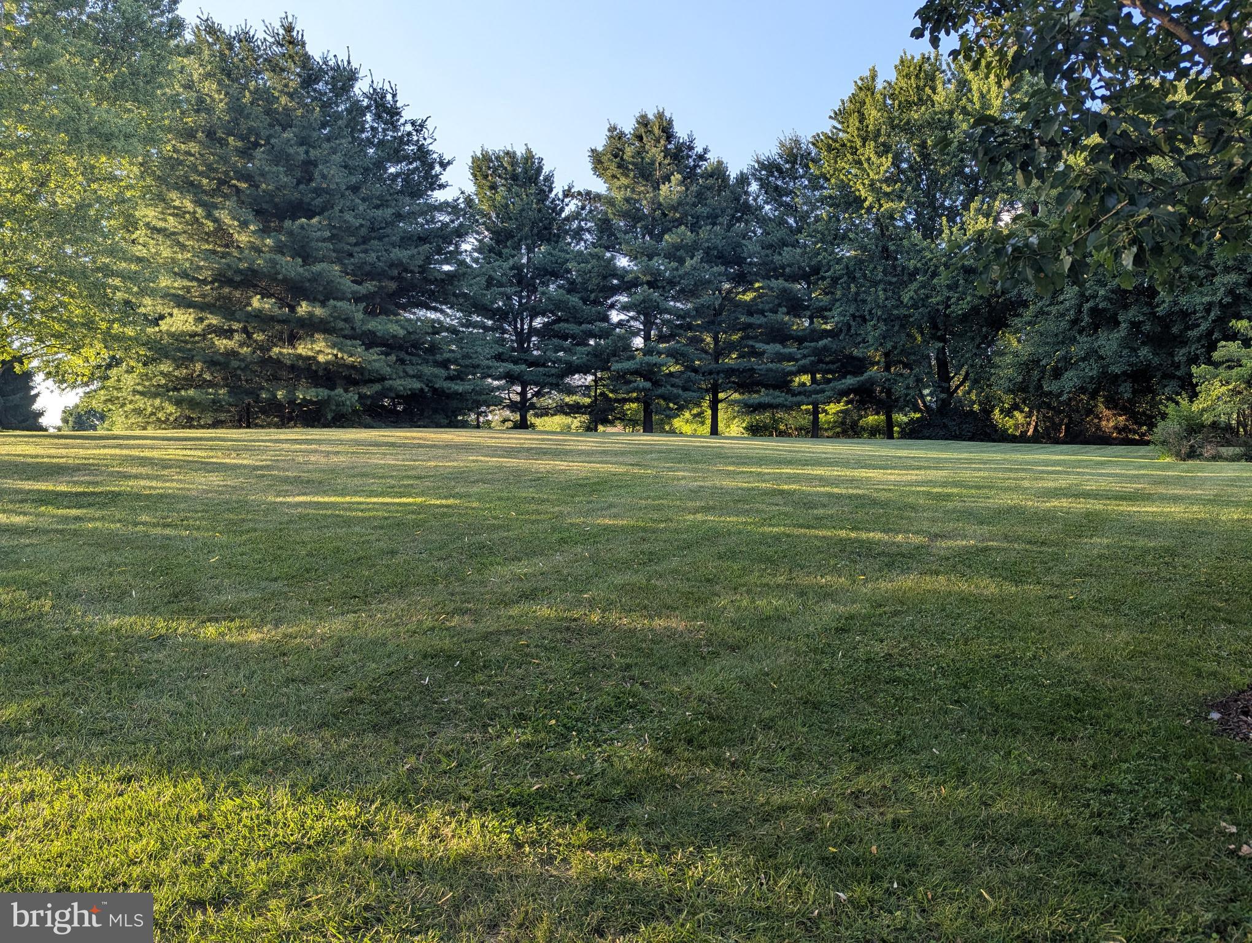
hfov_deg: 71.5
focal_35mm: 24
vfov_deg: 56.9
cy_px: 472
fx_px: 869
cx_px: 626
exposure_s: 1/382
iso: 39
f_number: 1.85
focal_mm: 6.81
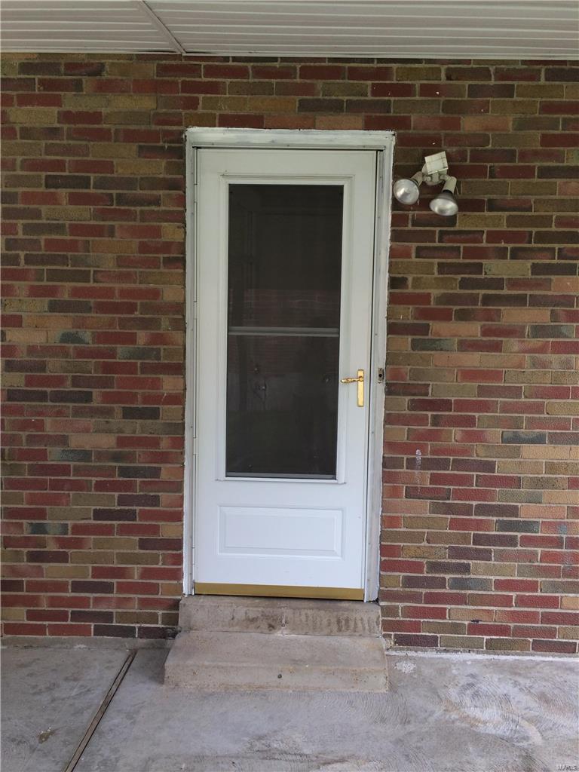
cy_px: 386
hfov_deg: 48.2
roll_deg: -1.9
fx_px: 647
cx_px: 290
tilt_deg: -6.1
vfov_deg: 61.7
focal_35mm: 29
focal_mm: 4.15
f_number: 2.2
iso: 64
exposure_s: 1/120
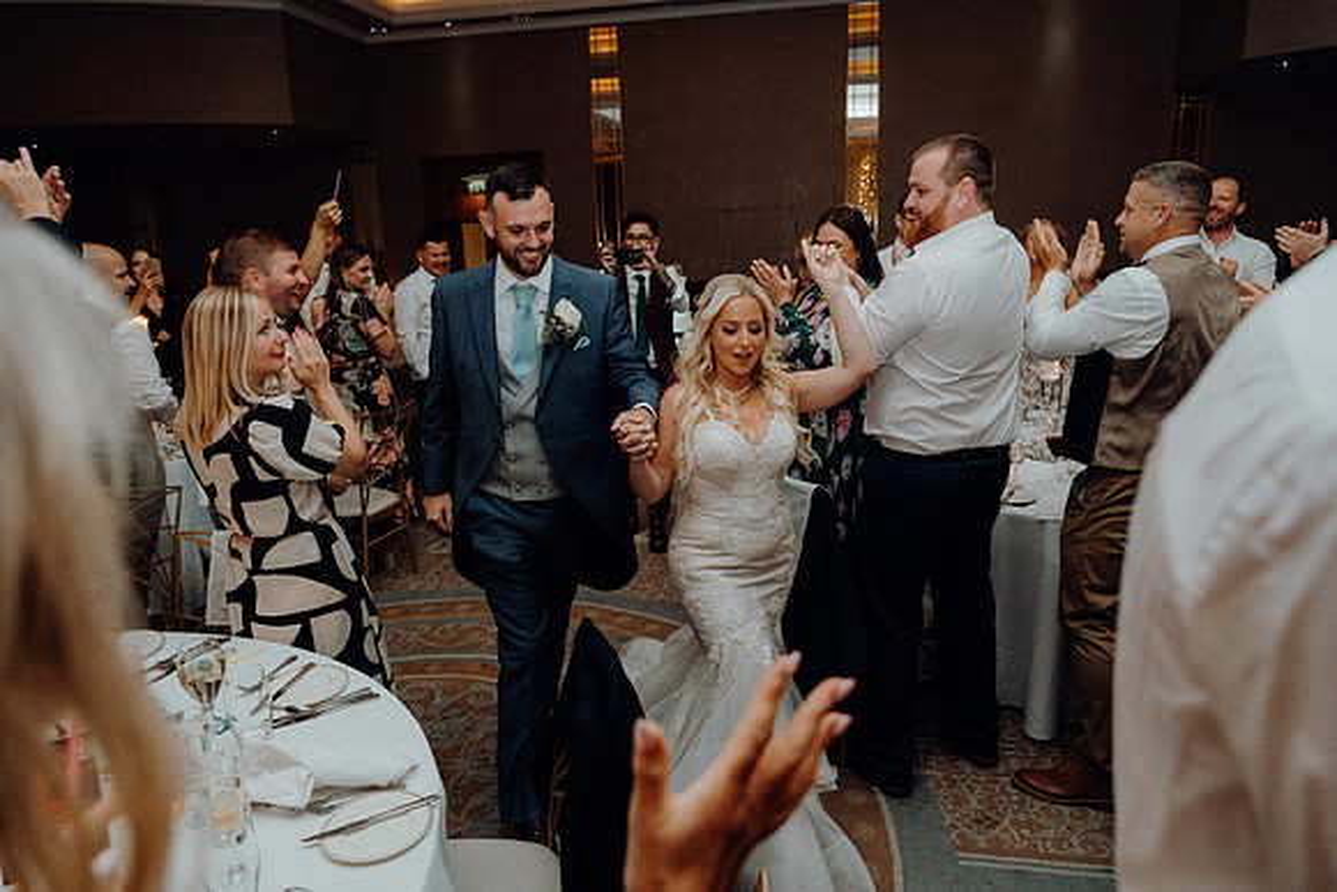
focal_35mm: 24
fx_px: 892
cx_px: 668
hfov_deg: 73.7
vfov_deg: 53.2
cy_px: 446
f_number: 3.5
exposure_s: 1/160
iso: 2500
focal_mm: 24
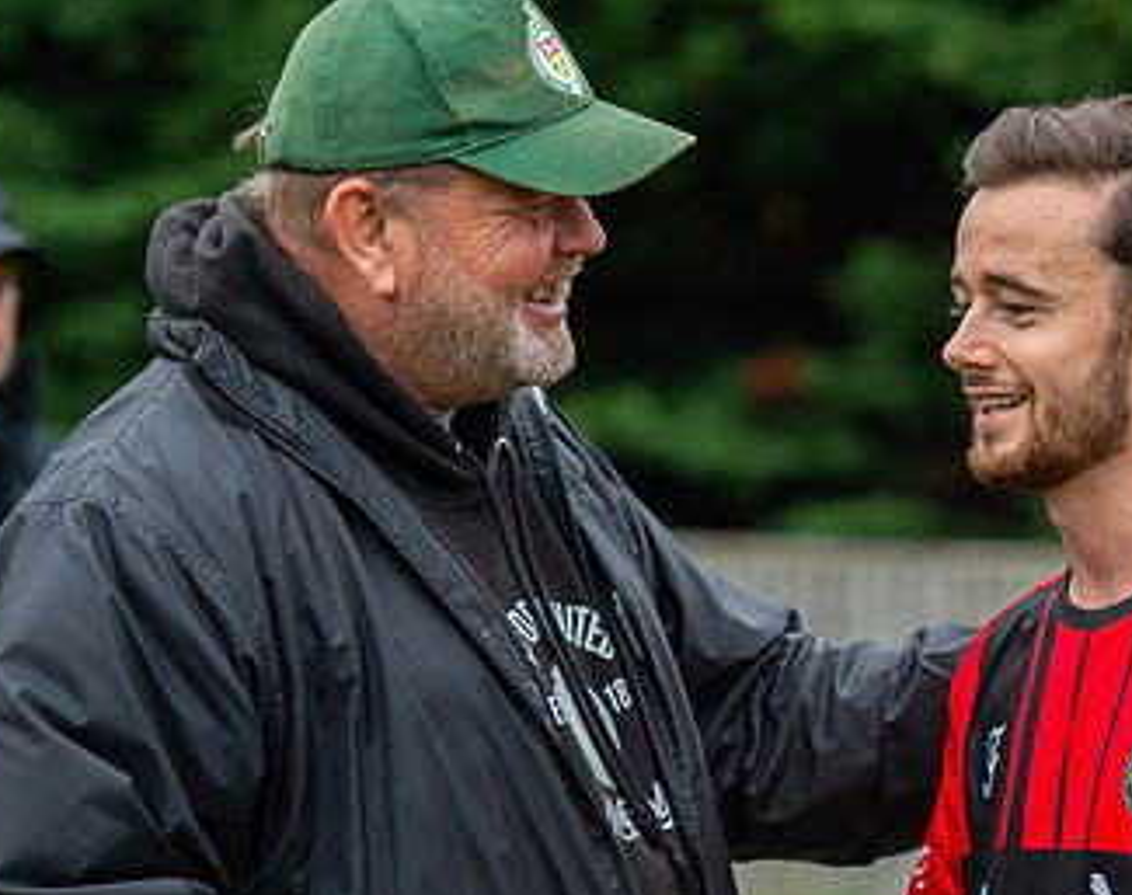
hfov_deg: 6.6
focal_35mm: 293
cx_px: 1136
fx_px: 9772
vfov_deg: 5.2
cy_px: 547
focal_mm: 122
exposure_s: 1/1000
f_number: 4
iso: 1600
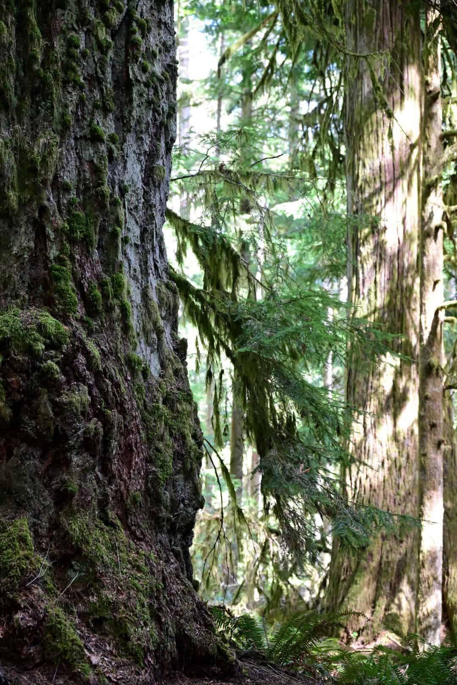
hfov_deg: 17.7
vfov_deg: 26.3
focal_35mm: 77
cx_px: 228
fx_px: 1465
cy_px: 342
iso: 4500
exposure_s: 1/125
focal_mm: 77
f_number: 6
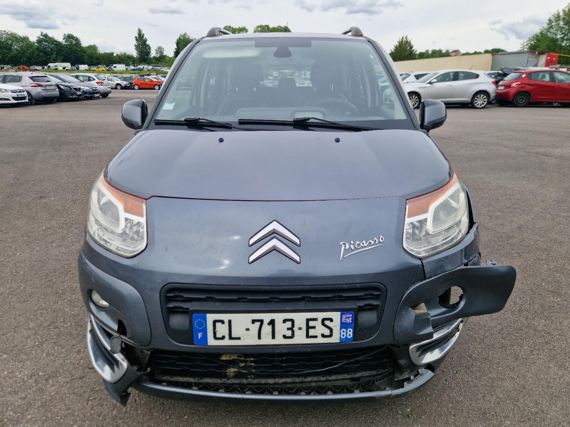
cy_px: 214
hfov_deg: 73.9
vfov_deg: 58.9
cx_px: 285
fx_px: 379
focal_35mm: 23
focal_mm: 5.4
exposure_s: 1/833
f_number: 1.8
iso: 50
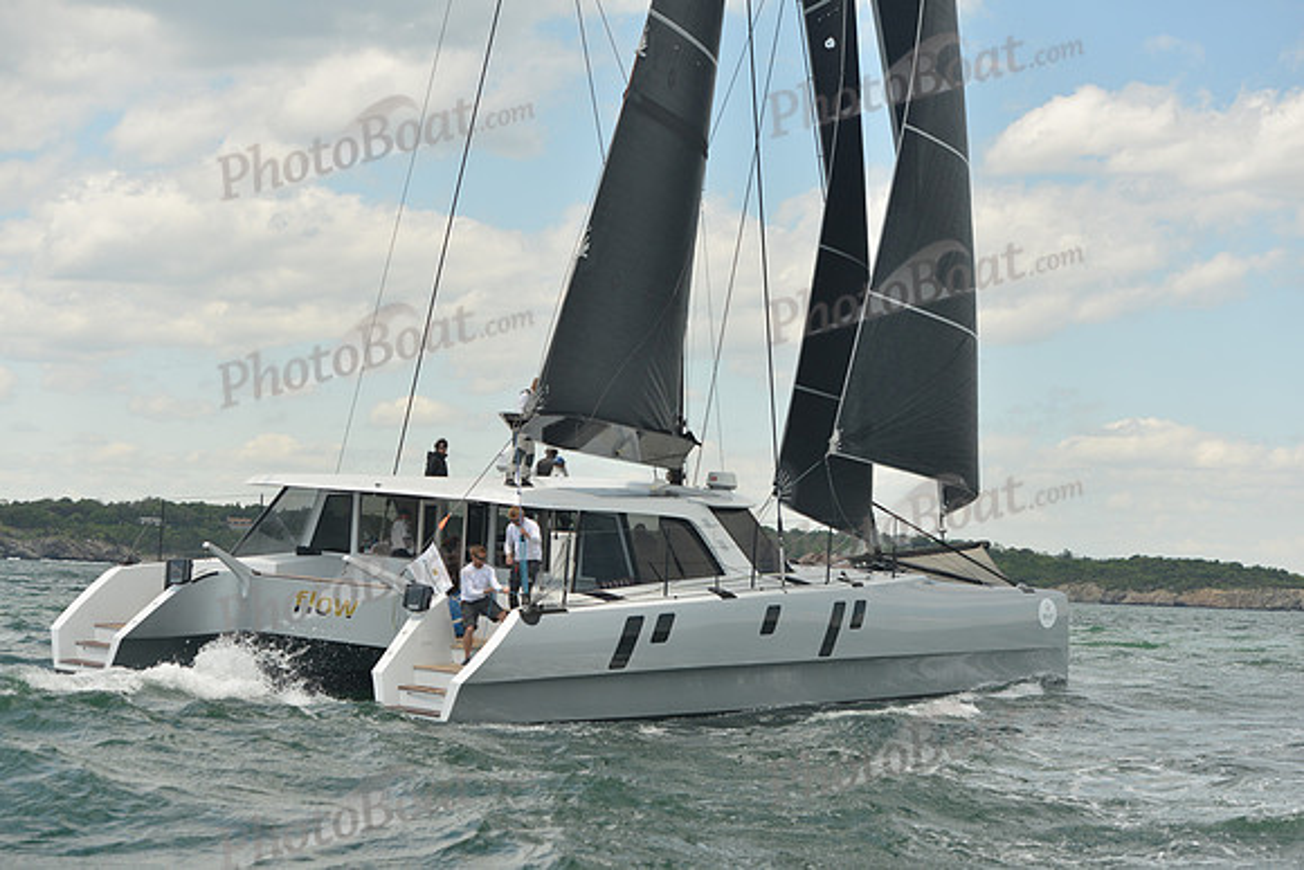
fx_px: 2536
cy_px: 435
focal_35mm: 70
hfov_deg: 28.8
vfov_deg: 19.5
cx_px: 652
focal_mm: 70
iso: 400
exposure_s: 1/800
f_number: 5
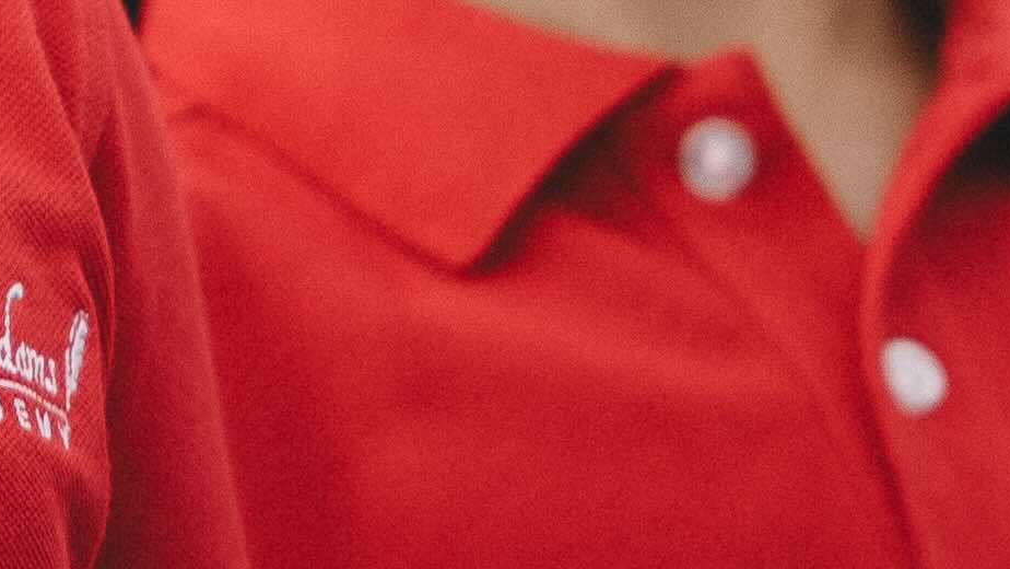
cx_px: -663
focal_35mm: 1419
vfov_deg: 0.9
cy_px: -254
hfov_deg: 1.5
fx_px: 38007
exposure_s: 1/320
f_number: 2.8
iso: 200
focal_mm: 170
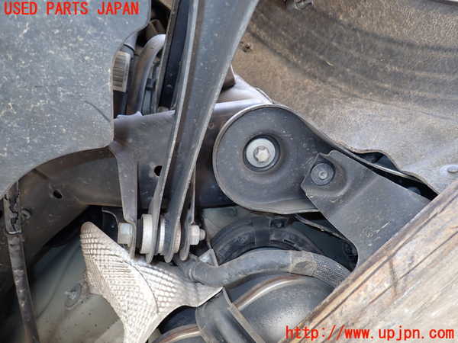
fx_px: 331
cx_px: 229
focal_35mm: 25
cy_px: 172
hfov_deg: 69.4
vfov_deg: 54.9
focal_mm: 4.5
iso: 100
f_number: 2
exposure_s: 1/60
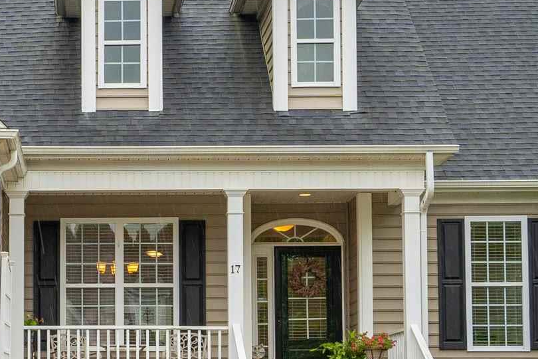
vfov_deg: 12.4
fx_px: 1644
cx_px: -10
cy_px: 309
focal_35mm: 110
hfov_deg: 18.1
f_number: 8
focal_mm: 29
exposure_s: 1/100
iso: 400
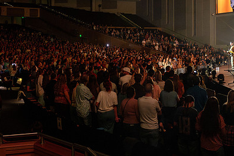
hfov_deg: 35.0
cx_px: 105
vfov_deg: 23.5
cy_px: 41
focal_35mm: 57
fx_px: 370
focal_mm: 35
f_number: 4
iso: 8000
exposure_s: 1/80
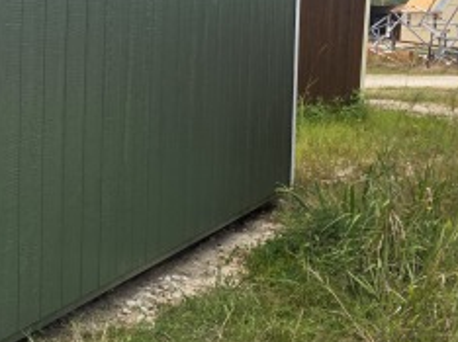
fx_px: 833
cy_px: 86
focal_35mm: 63
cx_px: -151
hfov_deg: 25.9
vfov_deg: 23.0
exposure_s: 1/4539
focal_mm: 6.3
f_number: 1.7
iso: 80
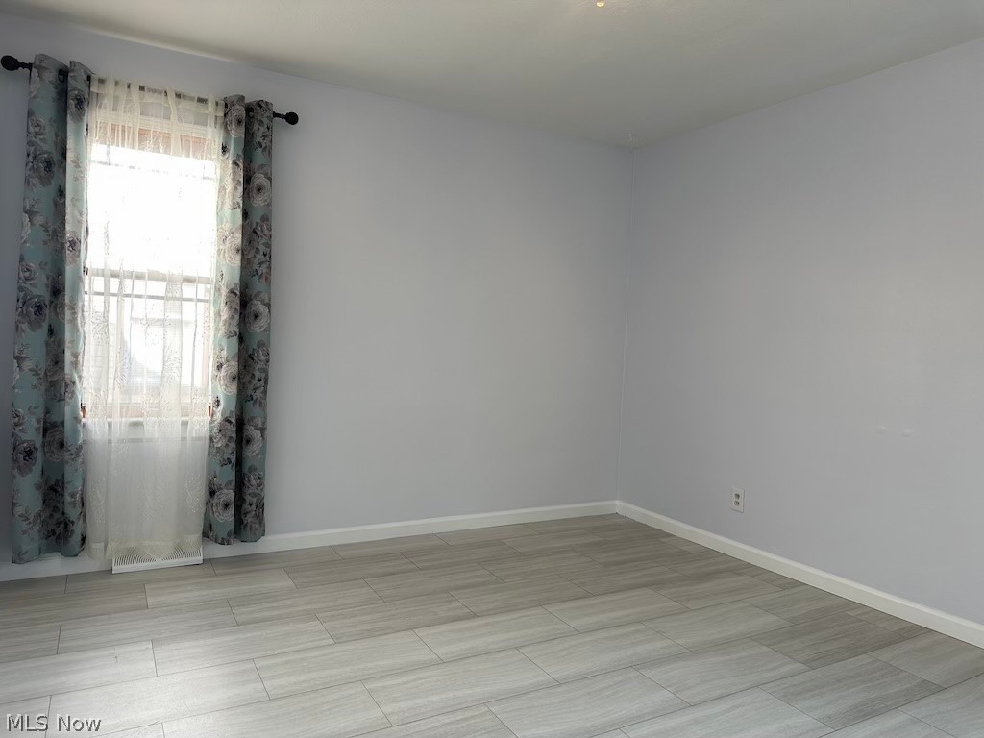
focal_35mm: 24
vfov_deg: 56.8
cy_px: 369
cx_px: 492
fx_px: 682
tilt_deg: -1.8
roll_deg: -3.1
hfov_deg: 71.6
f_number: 1.78
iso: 125
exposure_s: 1/143
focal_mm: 6.86
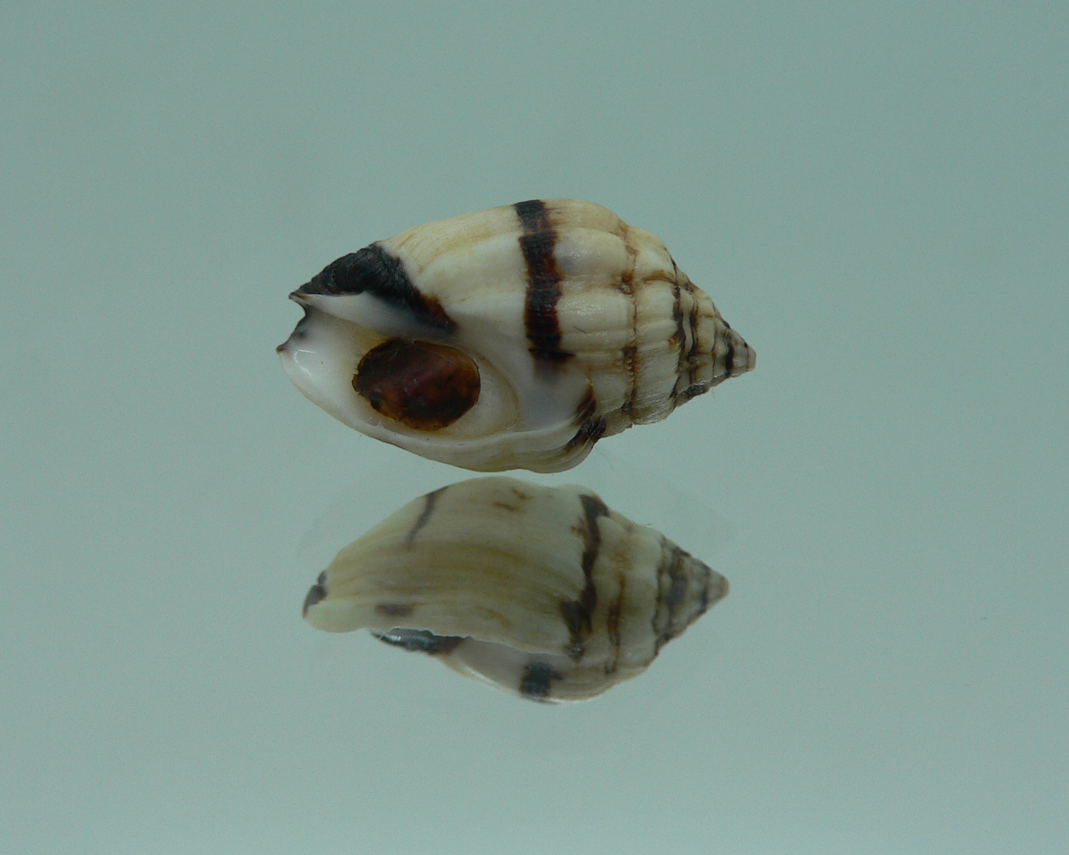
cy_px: 412
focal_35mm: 41
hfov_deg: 44.8
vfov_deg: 36.5
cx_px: 523
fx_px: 1297
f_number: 2.8
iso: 80
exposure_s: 1/60
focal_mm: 4.6
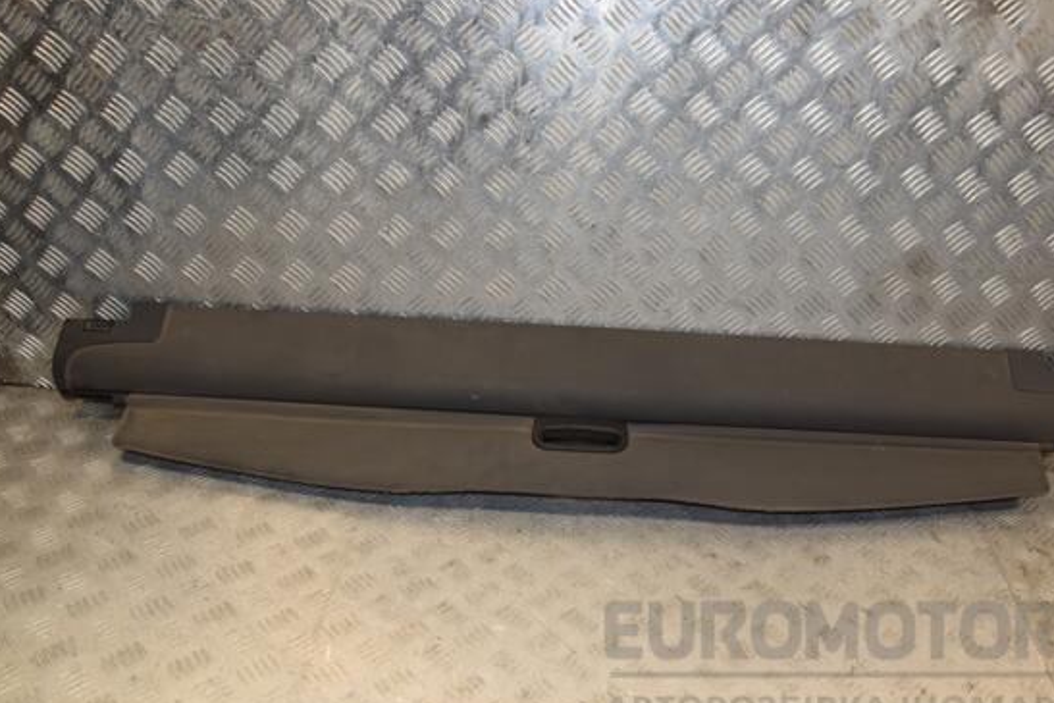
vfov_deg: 38.3
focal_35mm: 35
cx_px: 568
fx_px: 1012
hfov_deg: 55.0
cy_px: 374
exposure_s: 1/200
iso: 800
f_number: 7.1
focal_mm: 21
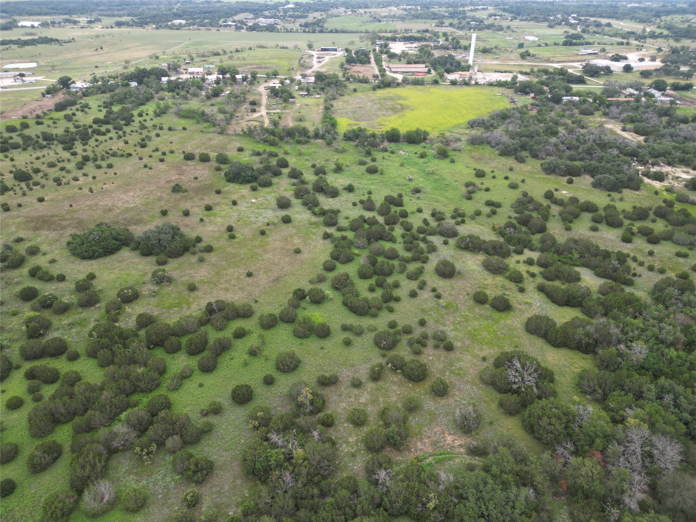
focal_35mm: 24
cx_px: 348
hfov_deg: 71.6
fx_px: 483
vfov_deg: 56.8
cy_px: 261
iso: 100
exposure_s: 1/320
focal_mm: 6.72
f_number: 1.7
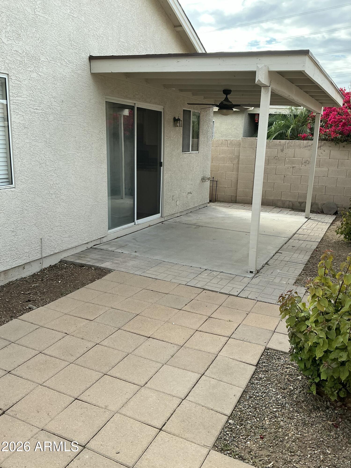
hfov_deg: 49.7
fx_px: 379
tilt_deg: -12.9
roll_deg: -2.8
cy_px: 234
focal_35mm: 28
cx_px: 176
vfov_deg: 63.4
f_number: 1.8
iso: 25
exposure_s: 1/454
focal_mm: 3
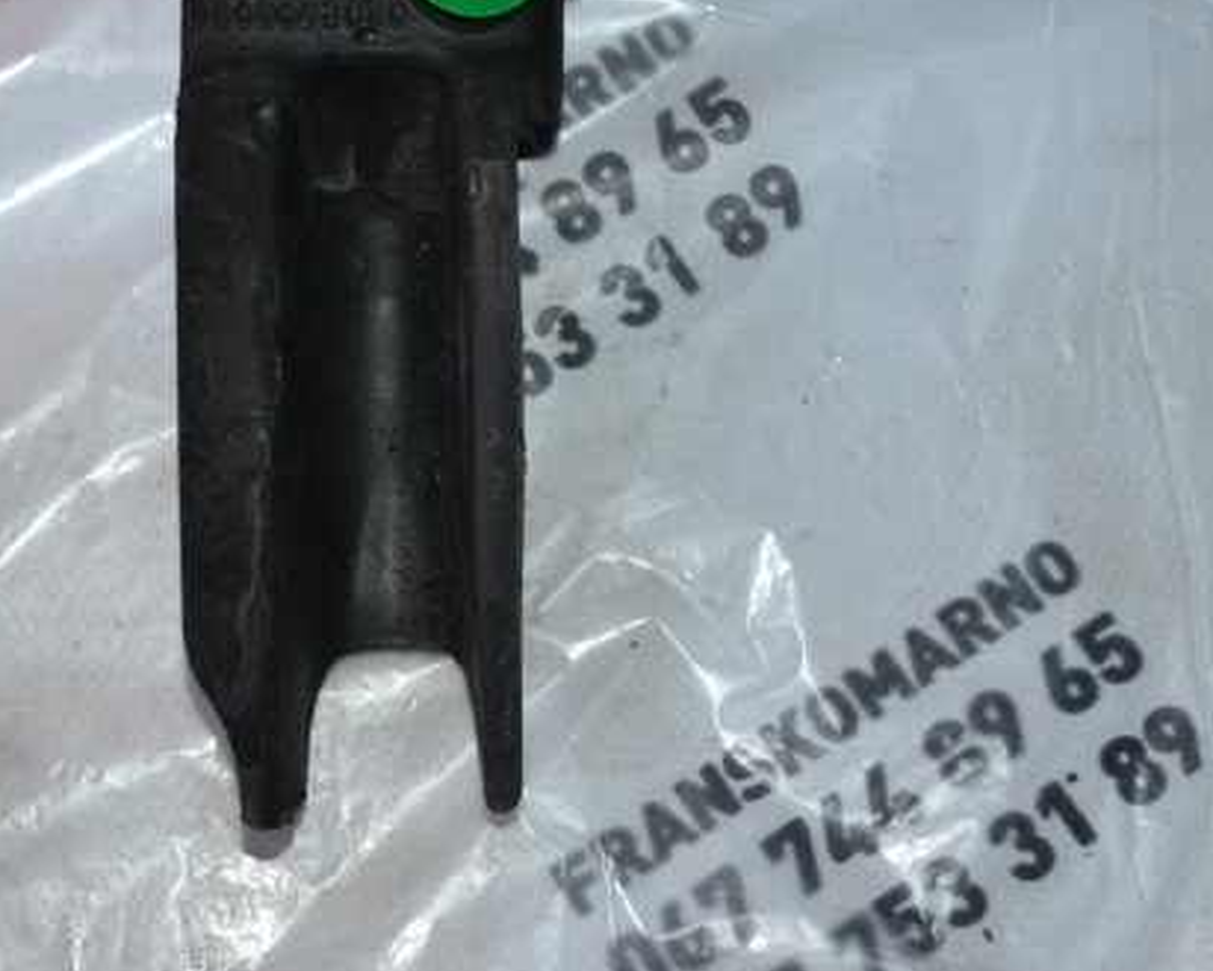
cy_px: 372
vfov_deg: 20.0
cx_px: 298
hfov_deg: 24.5
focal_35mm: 77
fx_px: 2755
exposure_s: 1/60
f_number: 4.5
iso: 320
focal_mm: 35
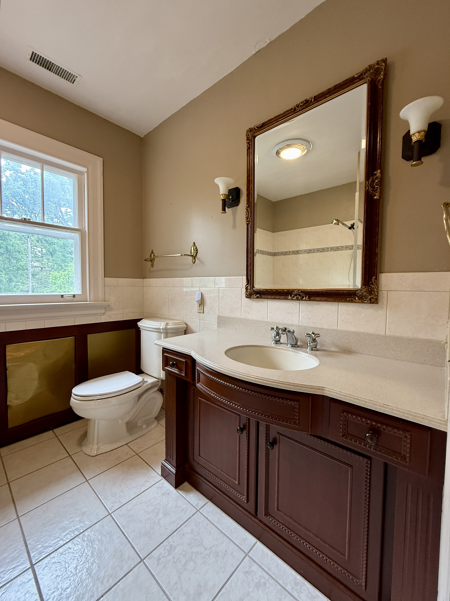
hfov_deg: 85.7
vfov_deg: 102.1
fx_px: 243
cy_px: 300
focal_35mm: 14
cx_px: 225
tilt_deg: -3.1
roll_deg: +0.5
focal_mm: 2.22
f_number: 2.2
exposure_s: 1/60
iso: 250
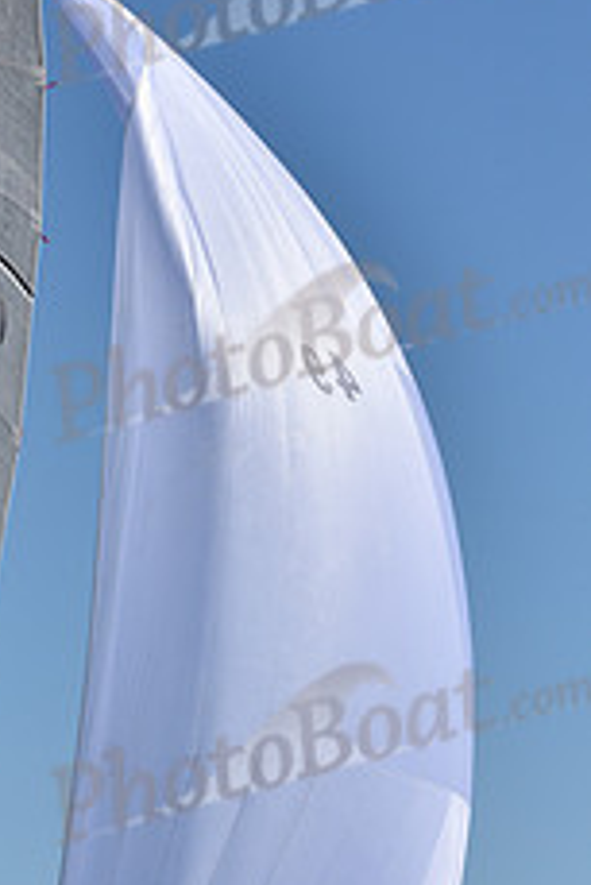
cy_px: 599
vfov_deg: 9.4
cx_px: -149
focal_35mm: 218
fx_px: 5360
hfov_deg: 6.3
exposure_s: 1/1250
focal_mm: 86
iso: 250
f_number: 10
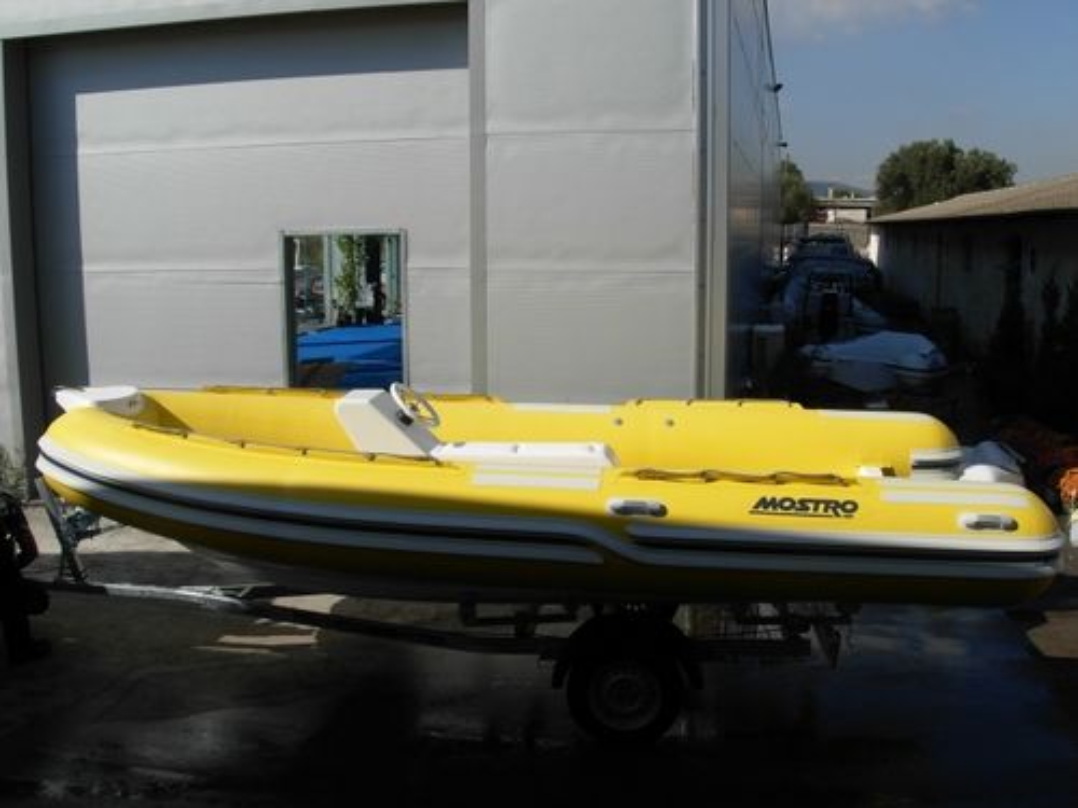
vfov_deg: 37.7
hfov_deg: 49.0
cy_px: 404
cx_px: 539
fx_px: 1183
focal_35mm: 38
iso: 79
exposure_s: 1/966
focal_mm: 6.3
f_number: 4.9
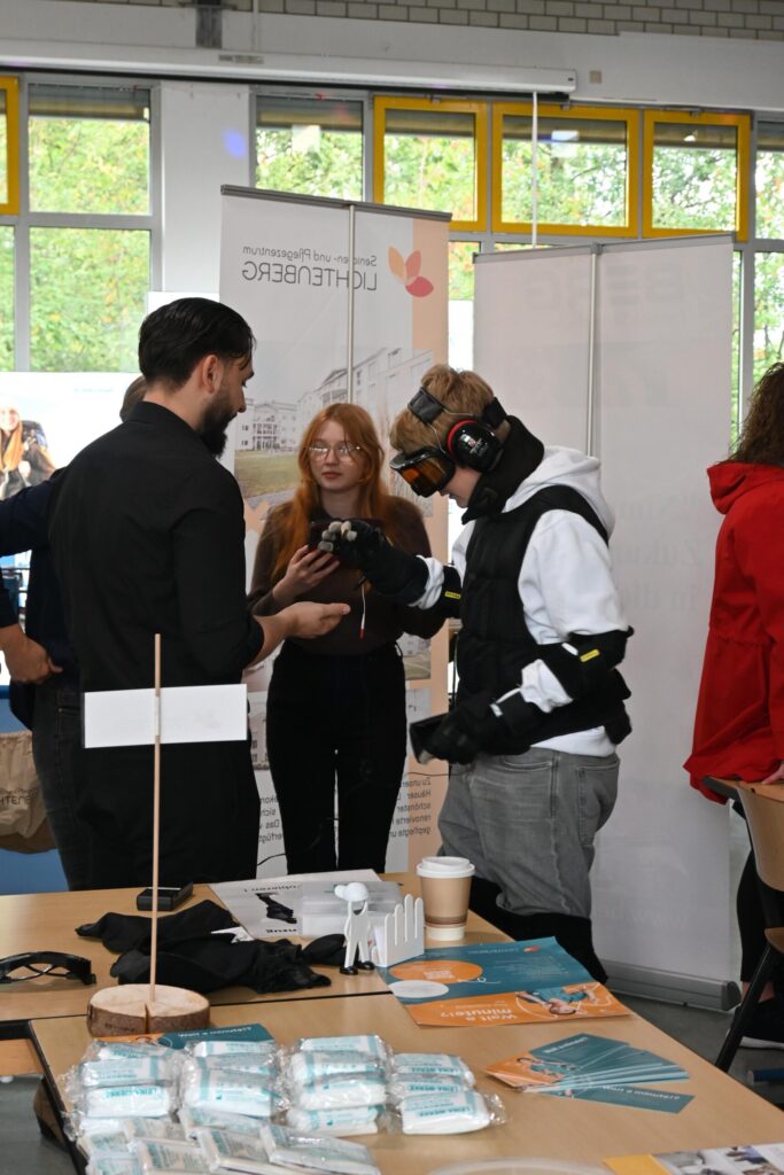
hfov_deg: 23.8
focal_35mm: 57
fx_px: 1861
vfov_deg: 35.0
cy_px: 588
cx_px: 392
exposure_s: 1/50
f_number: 5.6
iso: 1250
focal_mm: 38
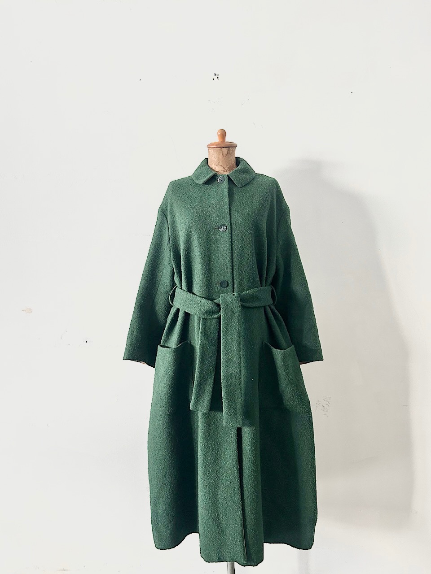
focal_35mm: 26
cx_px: 216
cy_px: 287
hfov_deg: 53.1
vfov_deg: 67.3
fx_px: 432
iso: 200
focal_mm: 5.7
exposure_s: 1/60
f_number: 1.5
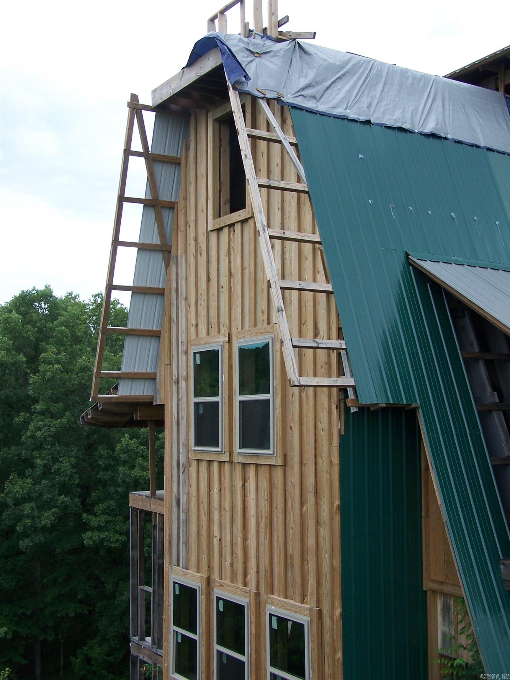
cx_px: 255
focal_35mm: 48
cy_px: 340
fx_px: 943
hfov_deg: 30.3
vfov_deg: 39.7
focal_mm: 8
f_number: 3
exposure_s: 1/640
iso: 80
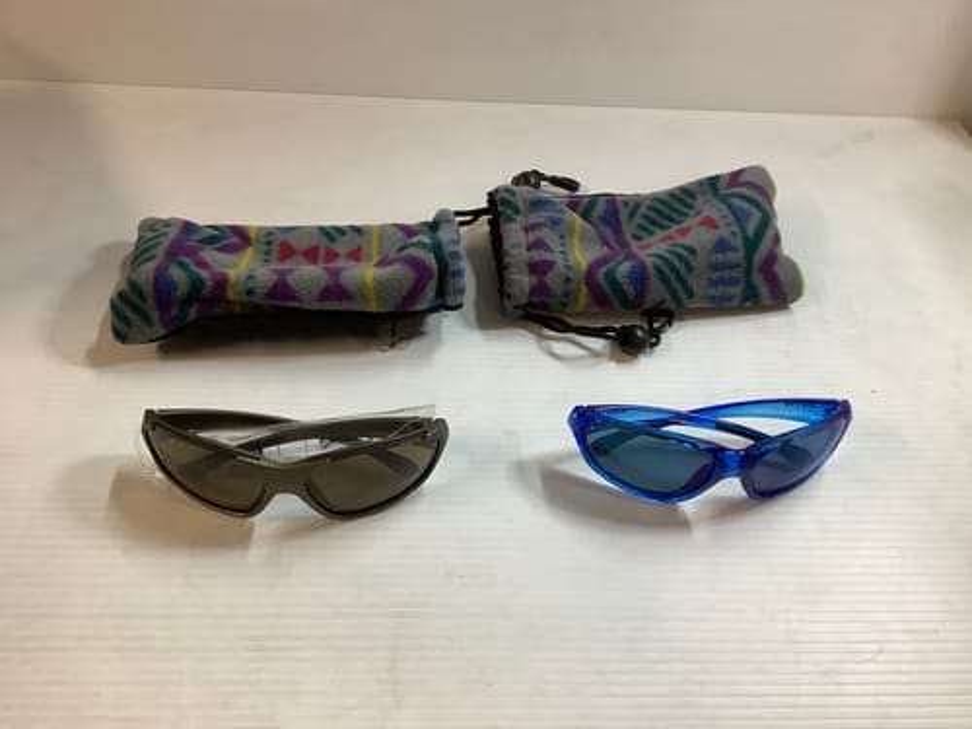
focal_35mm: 31
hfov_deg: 58.4
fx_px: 870
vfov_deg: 45.4
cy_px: 364
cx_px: 486
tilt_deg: -45.6
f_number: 2.4
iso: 125
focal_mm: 3.3
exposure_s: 1/50
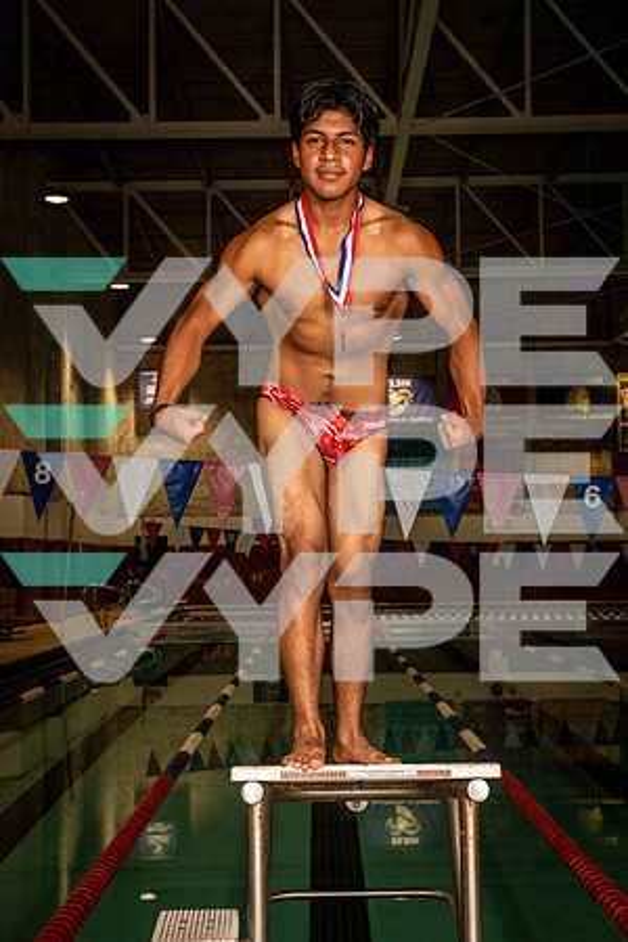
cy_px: 471
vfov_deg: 39.6
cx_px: 314
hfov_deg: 27.0
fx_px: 1308
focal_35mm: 50
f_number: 6.3
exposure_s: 1/400
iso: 1000
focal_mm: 50
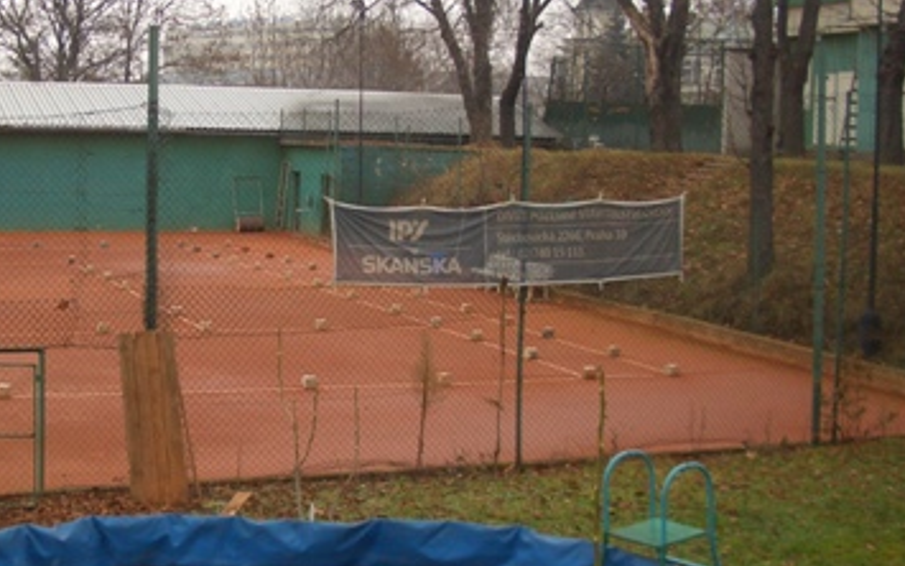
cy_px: 254
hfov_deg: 32.4
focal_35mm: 62
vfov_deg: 21.0
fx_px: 1529
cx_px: 235
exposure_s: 1/60
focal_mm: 5.8
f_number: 2.6
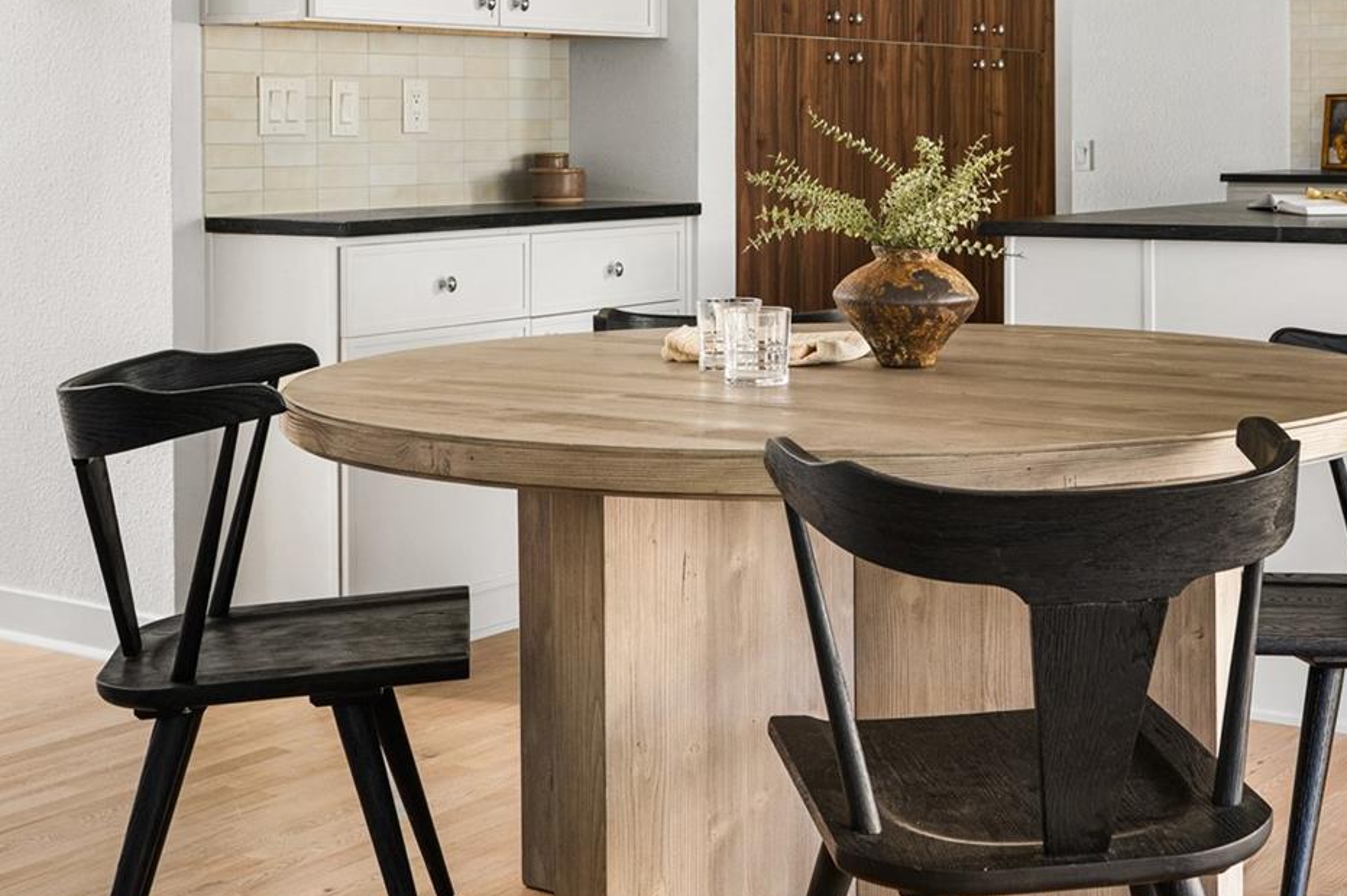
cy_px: 159
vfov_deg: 23.8
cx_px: 857
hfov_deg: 35.5
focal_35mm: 56
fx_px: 2089
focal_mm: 32.5
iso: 320
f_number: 8
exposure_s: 1/1.67
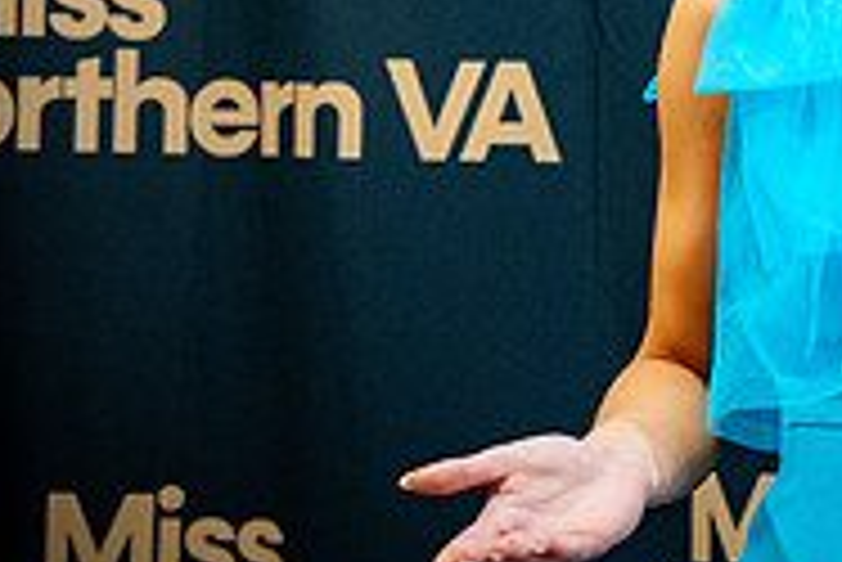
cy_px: -16
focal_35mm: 217
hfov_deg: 9.2
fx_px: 5079
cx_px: 1225
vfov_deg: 6.3
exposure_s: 1/125
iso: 1600
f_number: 2.8
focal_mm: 70
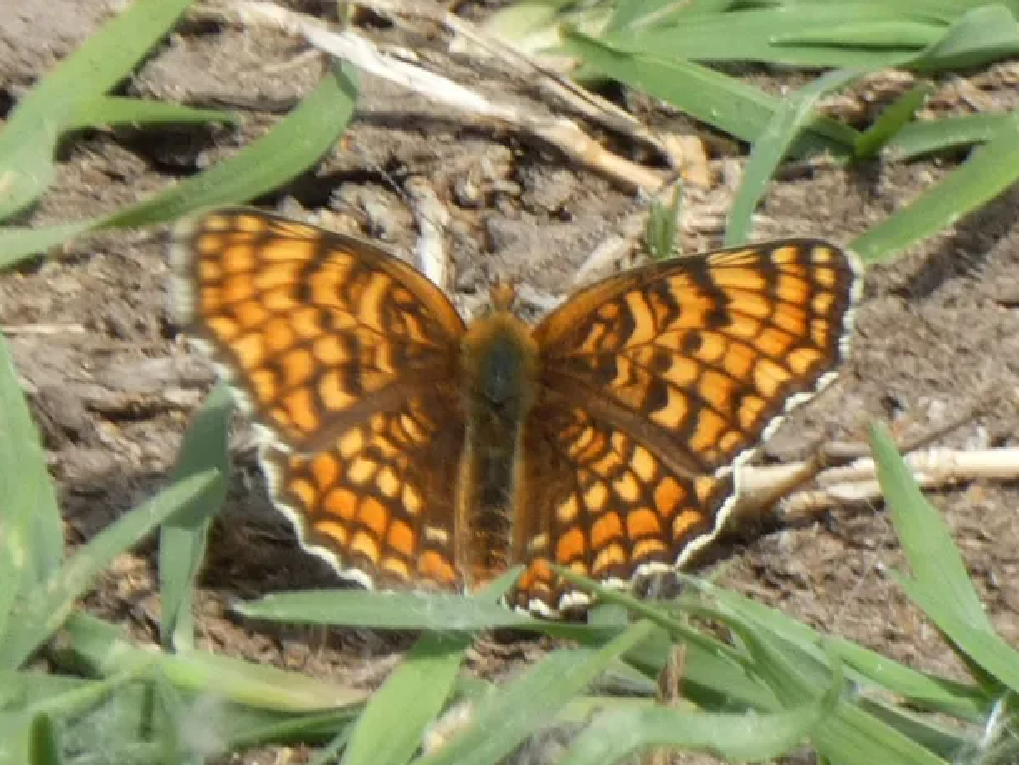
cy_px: 397
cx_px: 527
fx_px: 16311
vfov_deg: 2.7
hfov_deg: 3.6
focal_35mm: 554
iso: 80
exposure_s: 1/100
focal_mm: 95.2
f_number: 5.6
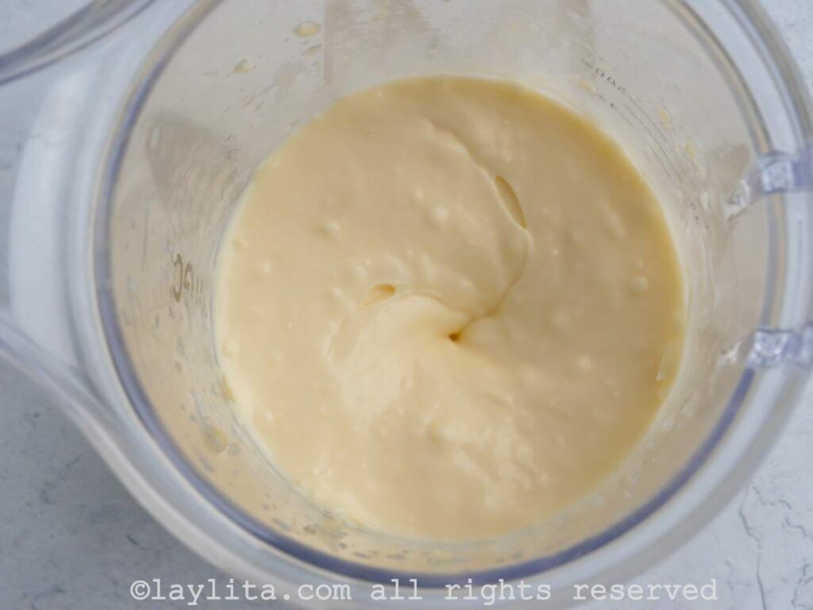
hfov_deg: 19.6
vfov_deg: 14.8
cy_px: 305
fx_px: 2349
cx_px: 406
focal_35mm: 100
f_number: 11
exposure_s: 1/125
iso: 1600
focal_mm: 50
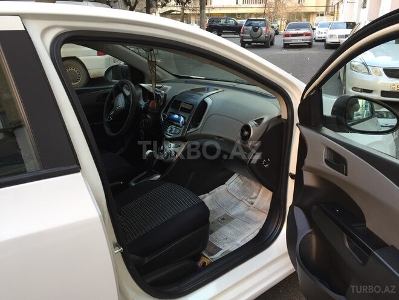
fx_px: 334
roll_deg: -0.8
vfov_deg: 48.2
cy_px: 150
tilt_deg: -18.9
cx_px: 200
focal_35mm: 29
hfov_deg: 61.7
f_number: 2.2
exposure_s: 1/50
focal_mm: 4.15
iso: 40
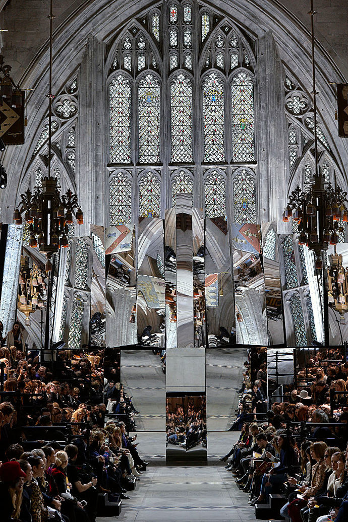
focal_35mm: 70
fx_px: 1016
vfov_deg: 28.9
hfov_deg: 19.4
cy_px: 261
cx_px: 174
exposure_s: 1/160
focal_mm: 70
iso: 1600
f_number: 5.6
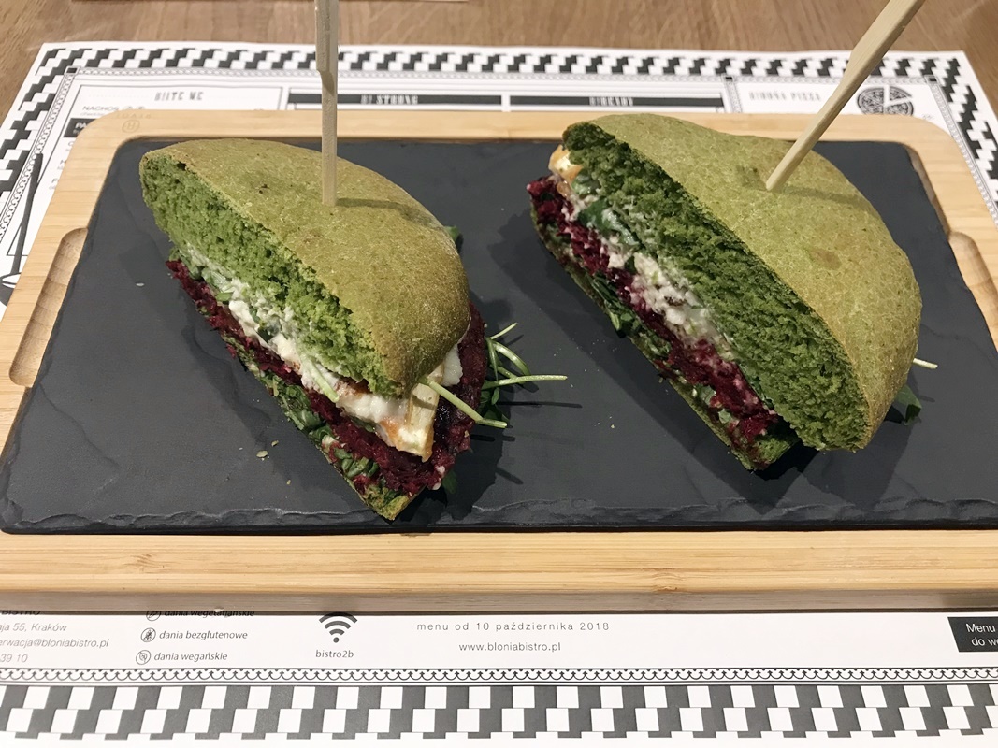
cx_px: 499
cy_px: 374
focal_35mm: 28
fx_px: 807
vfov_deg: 49.7
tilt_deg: -54.4
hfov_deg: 63.4
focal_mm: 3.99
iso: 50
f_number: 1.8
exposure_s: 1/17
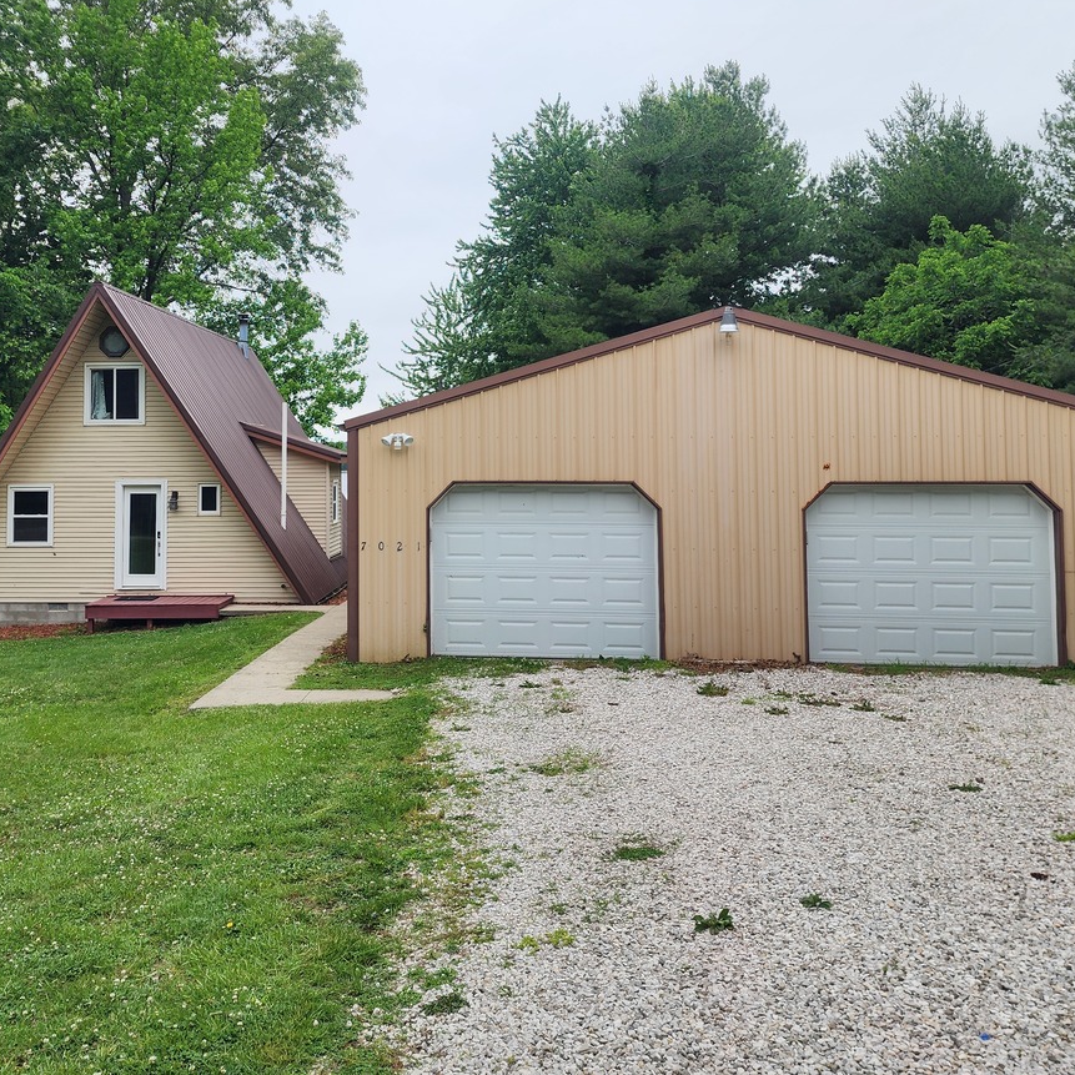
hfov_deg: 47.7
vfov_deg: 48.0
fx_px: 1195
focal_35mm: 34
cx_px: 368
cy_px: 403
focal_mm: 6.4
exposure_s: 1/400
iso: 12
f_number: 1.8
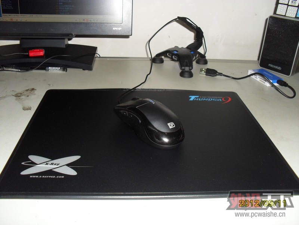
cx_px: 150
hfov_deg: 52.6
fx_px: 302
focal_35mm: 35
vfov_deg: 40.7
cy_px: 112
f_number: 3.2
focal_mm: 6.3
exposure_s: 1/45
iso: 200
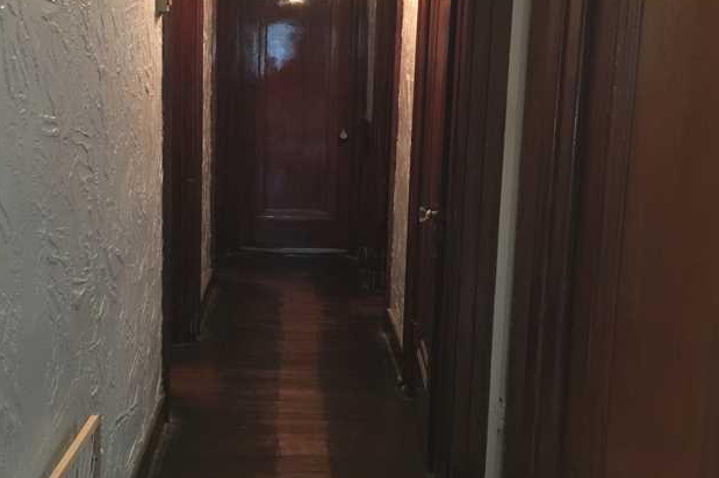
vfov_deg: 34.0
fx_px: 778
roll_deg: -2.2
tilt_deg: -9.9
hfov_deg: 49.3
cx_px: 293
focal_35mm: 39
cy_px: 188
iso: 160
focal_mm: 4.15
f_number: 2.2
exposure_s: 1/4
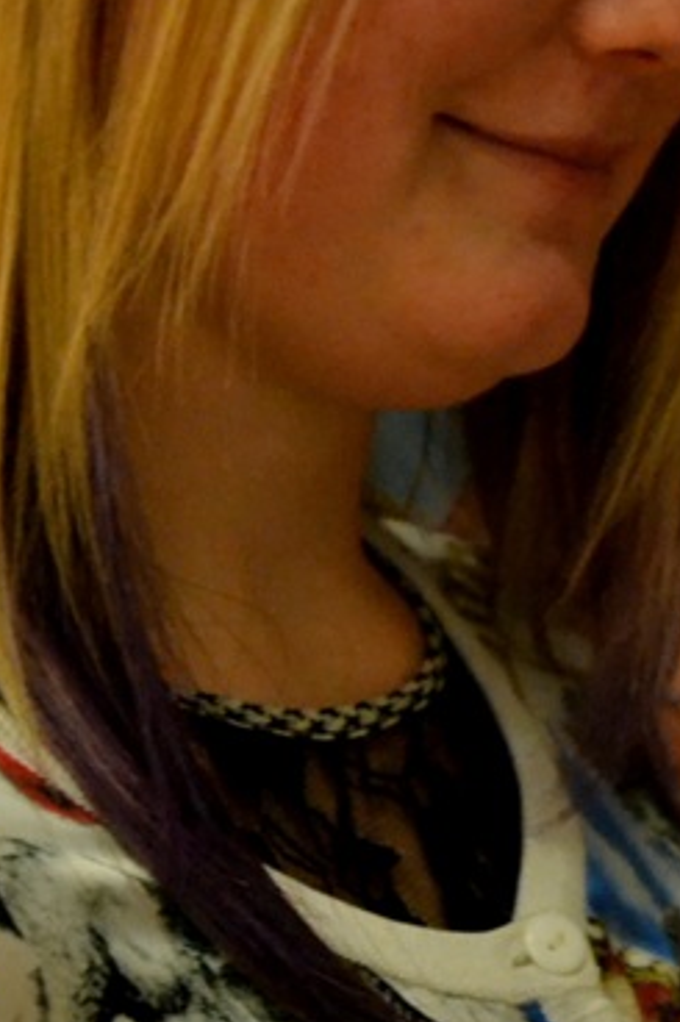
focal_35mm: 605
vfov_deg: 3.4
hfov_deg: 2.3
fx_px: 17168
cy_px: 567
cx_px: 465
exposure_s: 1/125
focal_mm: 145
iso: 3200
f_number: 5
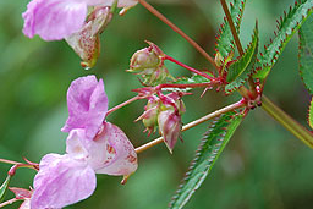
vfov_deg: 3.9
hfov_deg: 5.8
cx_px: 79
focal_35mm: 356
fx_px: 3096
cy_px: 129
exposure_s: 1/125
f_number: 6.3
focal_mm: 135
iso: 200
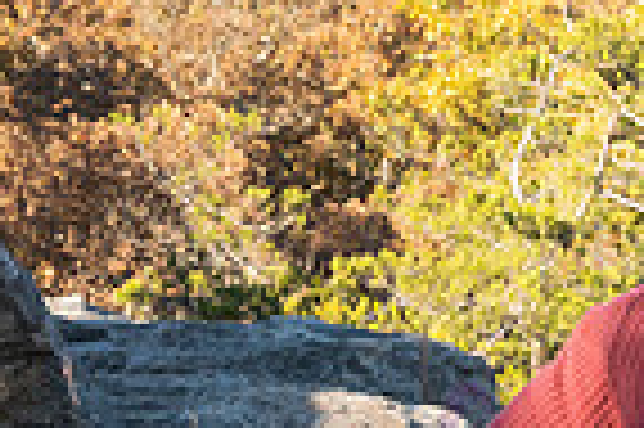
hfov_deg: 11.5
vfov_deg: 8.3
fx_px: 2930
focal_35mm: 164
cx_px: 1197
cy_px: 405
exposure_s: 1/500
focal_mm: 38
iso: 1600
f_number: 13
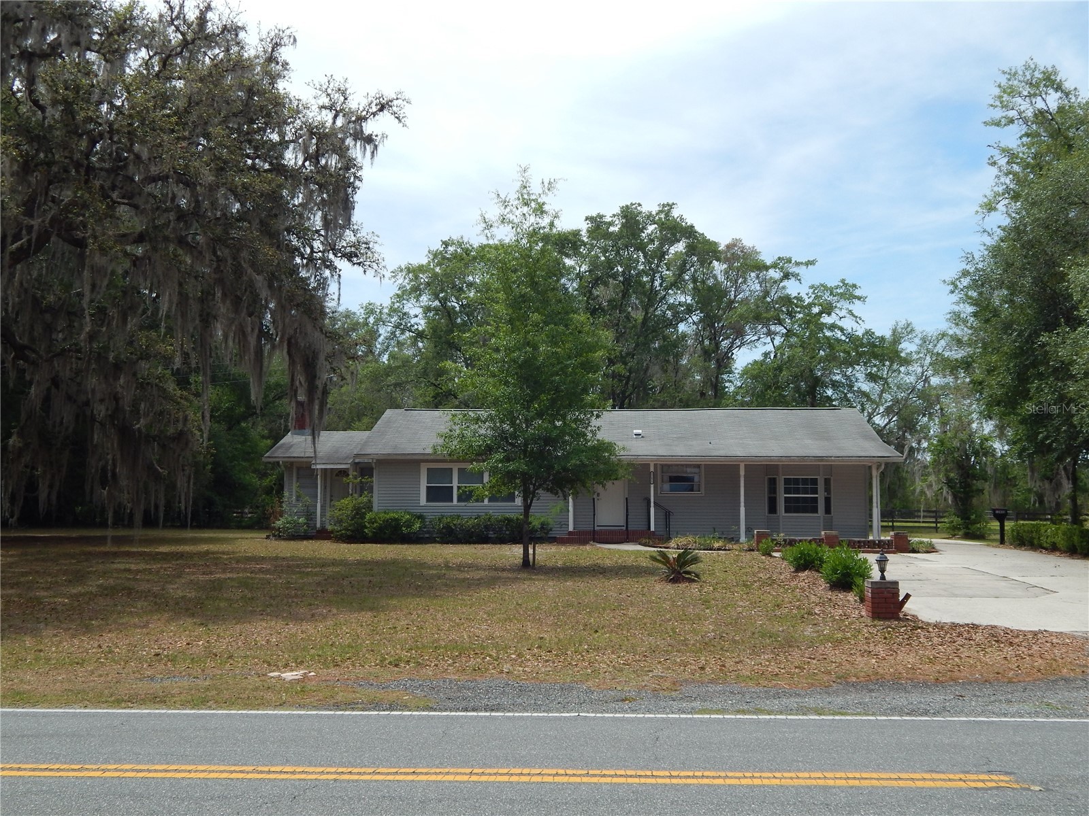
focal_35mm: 38
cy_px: 408
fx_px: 1195
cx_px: 544
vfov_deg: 37.7
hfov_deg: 49.0
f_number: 6.9
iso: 125
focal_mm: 6.8
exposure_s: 1/400
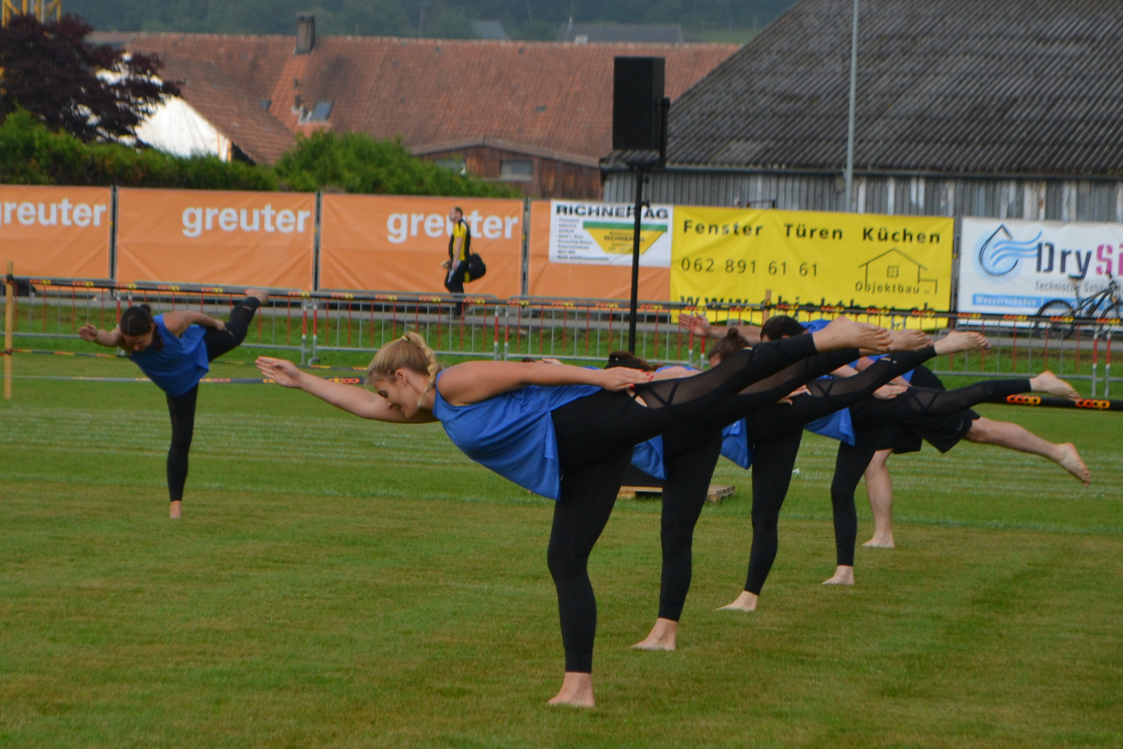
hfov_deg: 15.0
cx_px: 484
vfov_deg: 10.0
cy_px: 438
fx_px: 4267
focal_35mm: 137
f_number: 5.6
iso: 400
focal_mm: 55
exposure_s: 1/1600
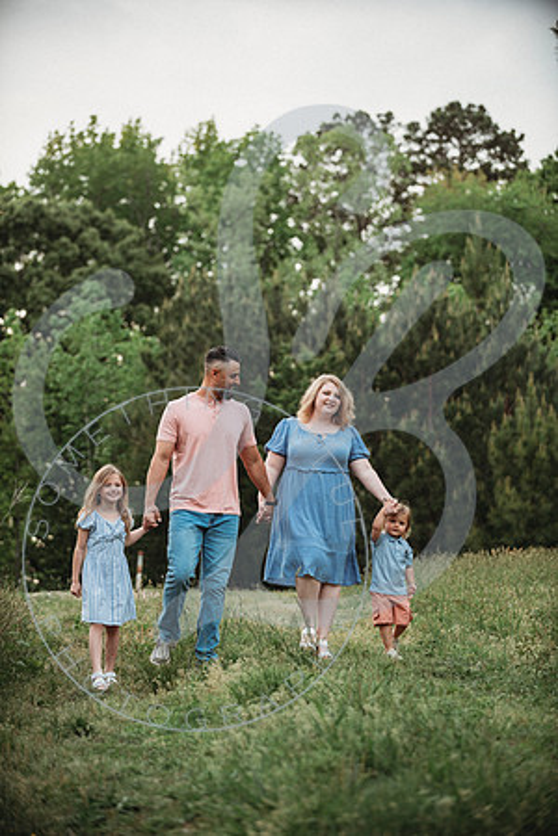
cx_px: 279
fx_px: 2092
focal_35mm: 90
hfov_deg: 15.2
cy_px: 418
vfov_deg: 22.6
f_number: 2.8
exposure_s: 1/200
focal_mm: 90
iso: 200
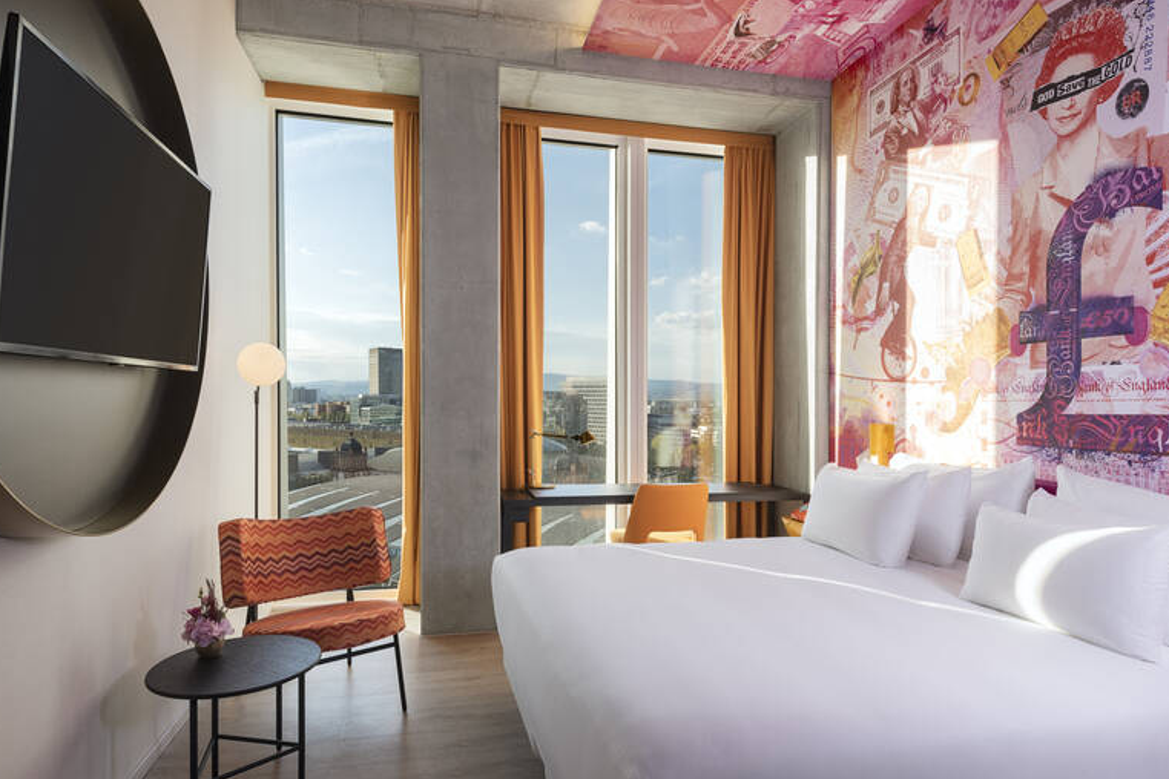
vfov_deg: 59.5
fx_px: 682
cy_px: 394
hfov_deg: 81.2
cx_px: 603
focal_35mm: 21
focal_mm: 20
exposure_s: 1/25
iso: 400
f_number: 16
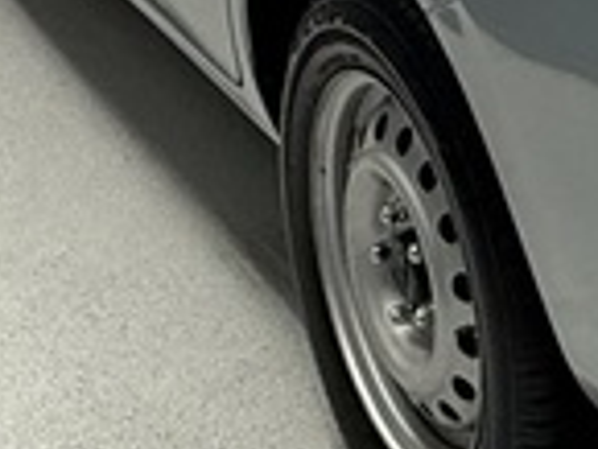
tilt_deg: -11.1
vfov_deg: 13.5
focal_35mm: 99
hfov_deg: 16.8
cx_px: 1035
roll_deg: -0.5
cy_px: -350
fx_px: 1712
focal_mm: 2.22
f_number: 2.2
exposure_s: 1/100
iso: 400
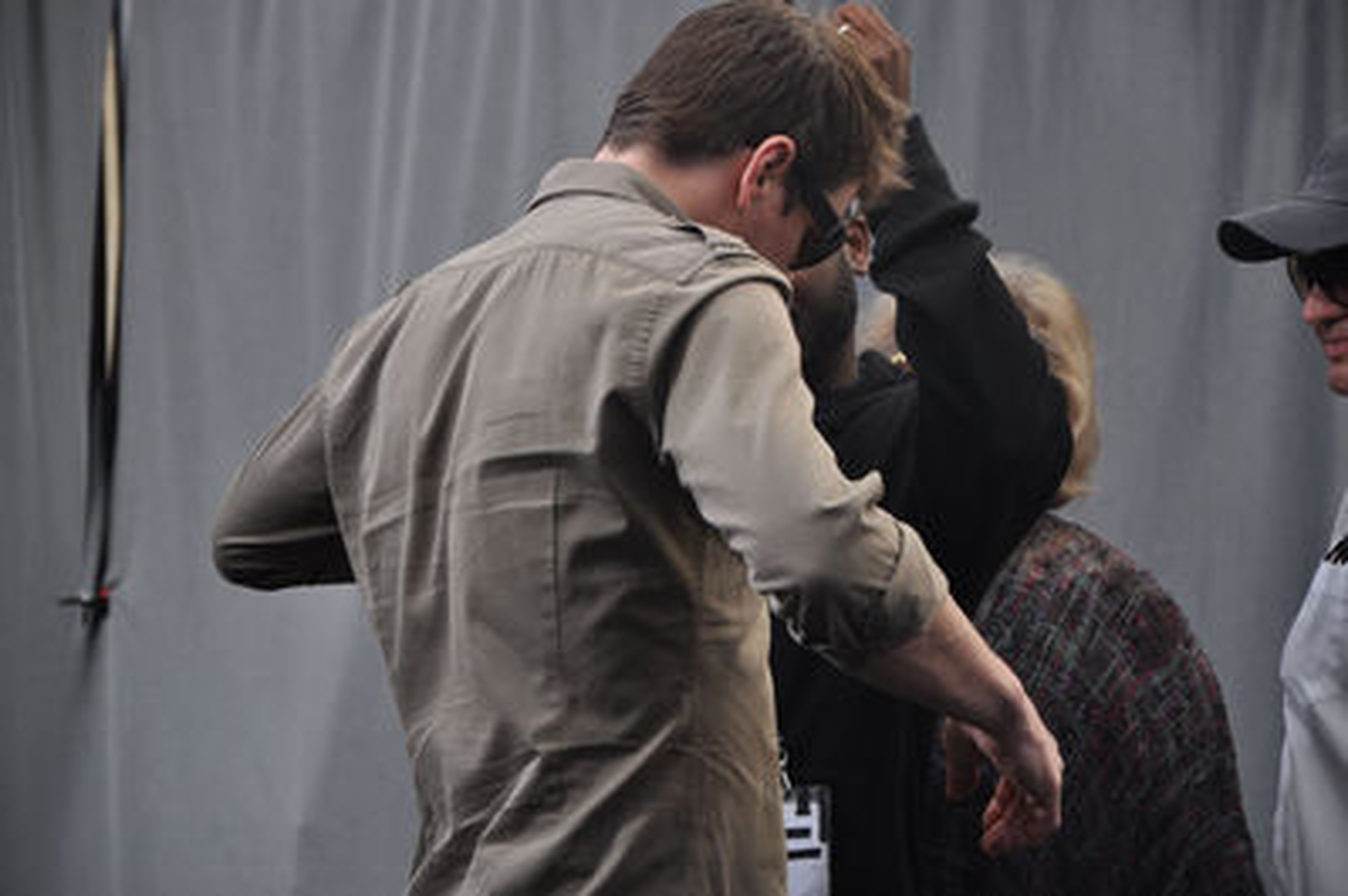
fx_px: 5890
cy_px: 448
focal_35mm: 158
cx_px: 674
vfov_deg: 8.7
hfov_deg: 13.1
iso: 320
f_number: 5.6
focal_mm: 105
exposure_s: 1/500
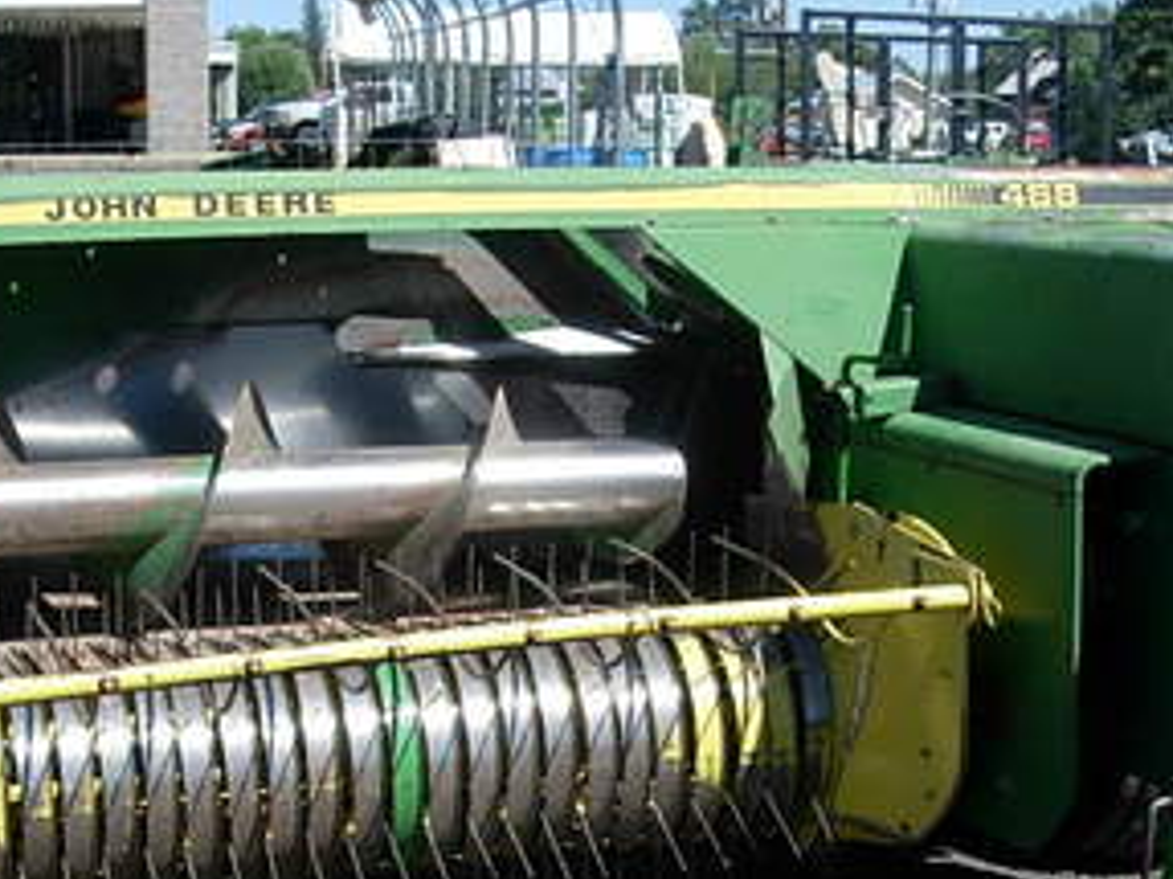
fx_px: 2439
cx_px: 658
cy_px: 822
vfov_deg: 20.0
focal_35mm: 72
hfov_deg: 27.0
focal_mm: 7.8
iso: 64
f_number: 4.8
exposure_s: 1/527
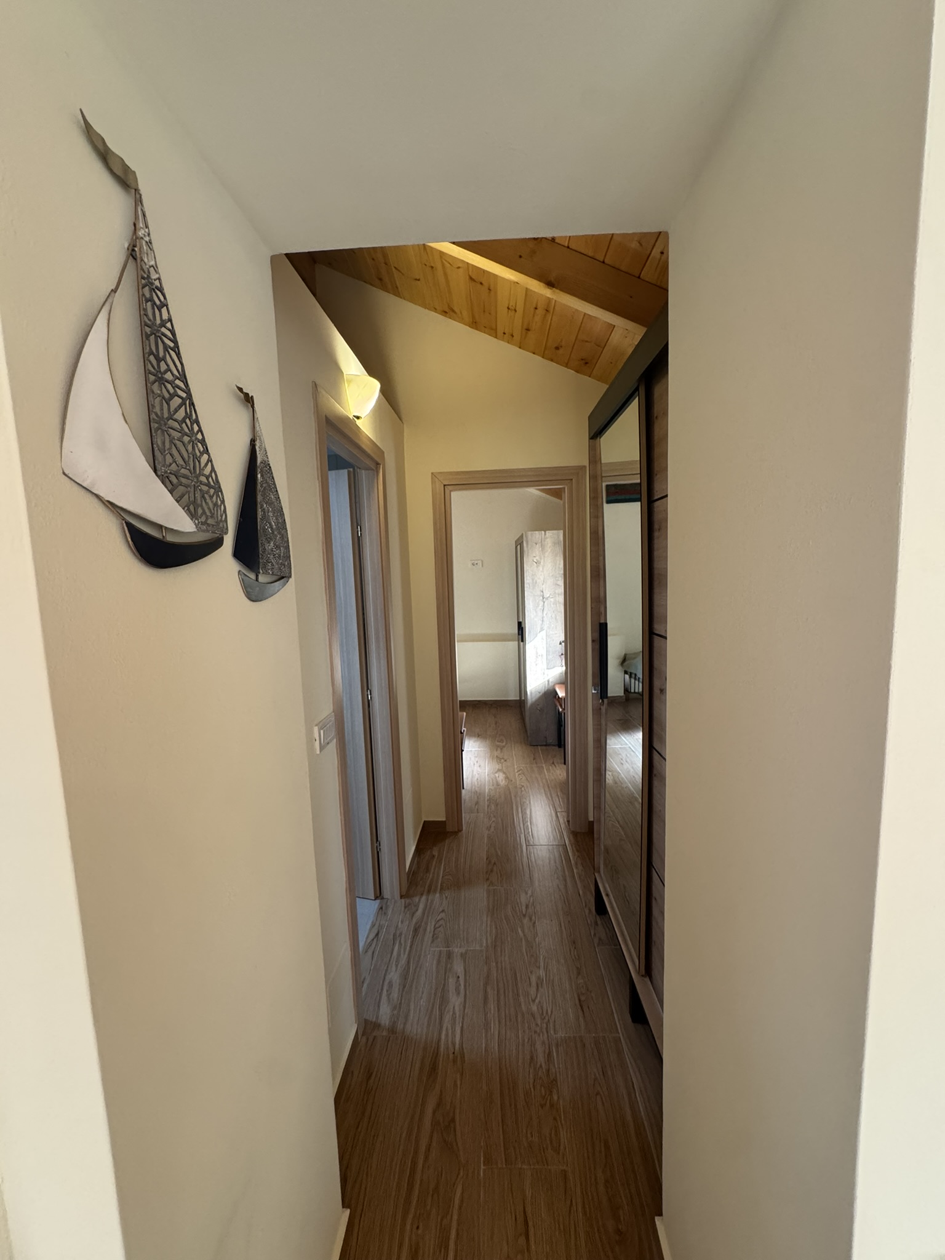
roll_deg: +1.3
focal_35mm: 14
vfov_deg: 102.1
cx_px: 472
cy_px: 630
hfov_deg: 85.7
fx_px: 510
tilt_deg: -4.7
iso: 320
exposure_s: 1/87
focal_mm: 2.22
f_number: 2.2
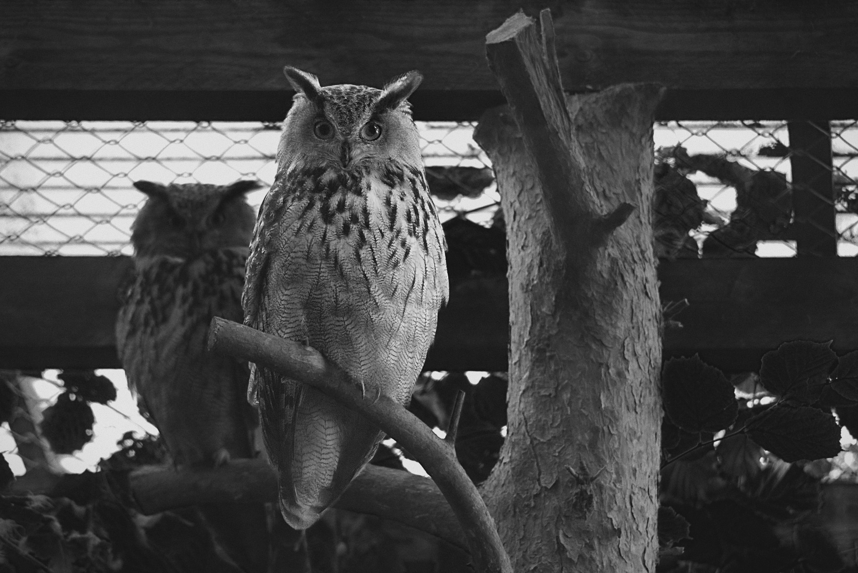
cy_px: 286
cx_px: 429
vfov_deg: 7.6
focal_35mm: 180
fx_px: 4292
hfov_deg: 11.4
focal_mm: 120
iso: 500
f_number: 3.2
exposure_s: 1/200
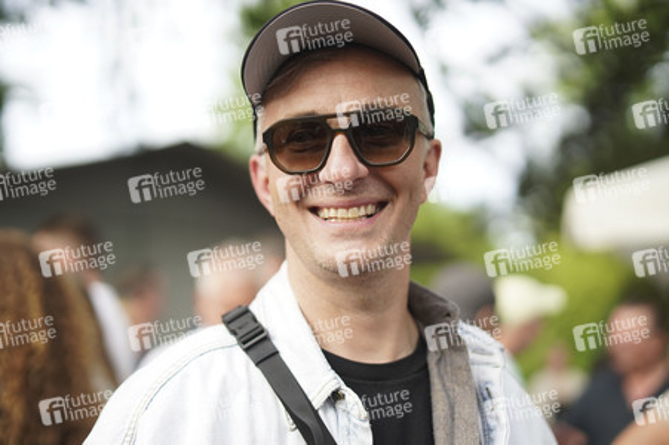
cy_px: 222
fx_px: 928
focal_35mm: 50
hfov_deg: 39.6
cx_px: 334
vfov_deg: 27.0
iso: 320
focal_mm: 50
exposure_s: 1/2000
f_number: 1.8
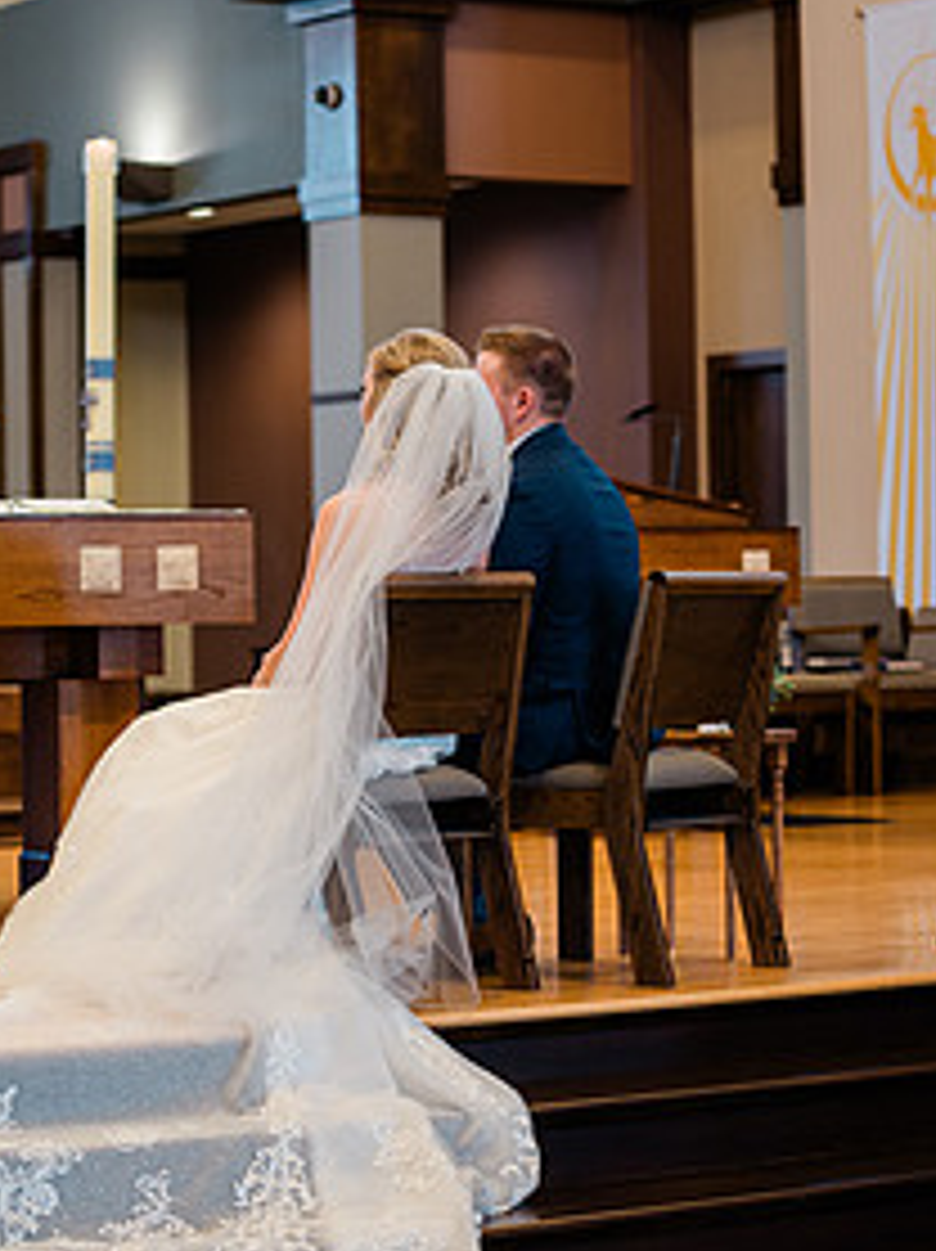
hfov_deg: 13.5
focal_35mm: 109
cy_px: 621
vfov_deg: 18.1
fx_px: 3936
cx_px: 290
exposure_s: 1/250
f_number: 2.8
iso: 1000
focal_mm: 70
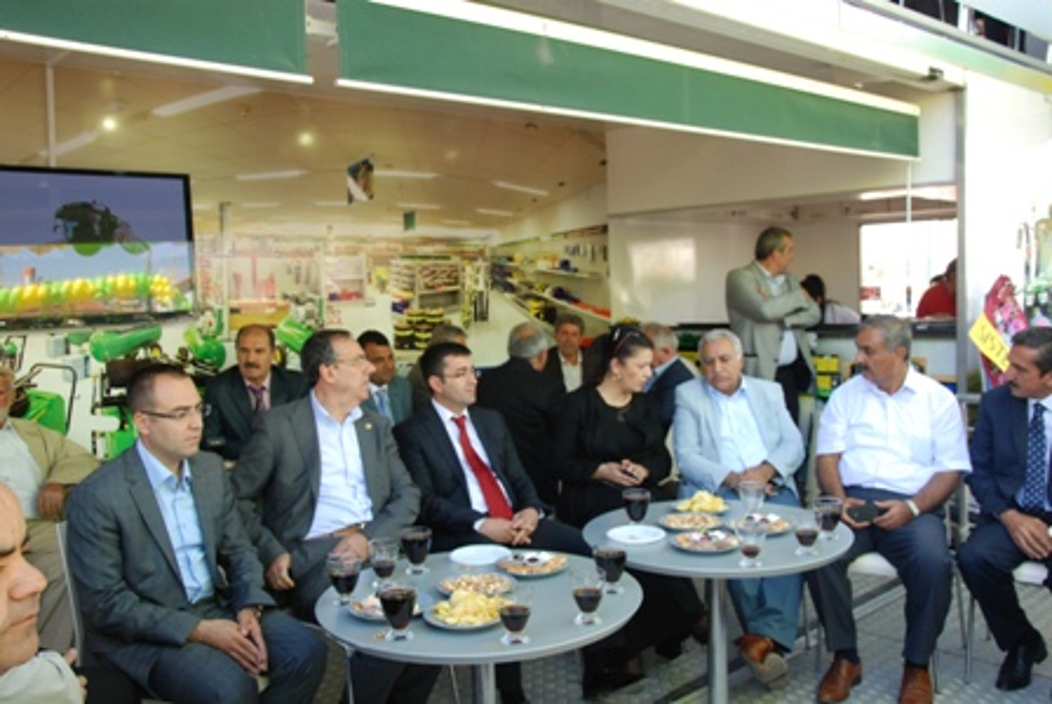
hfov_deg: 57.2
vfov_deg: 40.1
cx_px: 526
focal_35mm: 33
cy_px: 352
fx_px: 966
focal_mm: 22
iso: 500
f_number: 6.3
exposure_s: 1/160
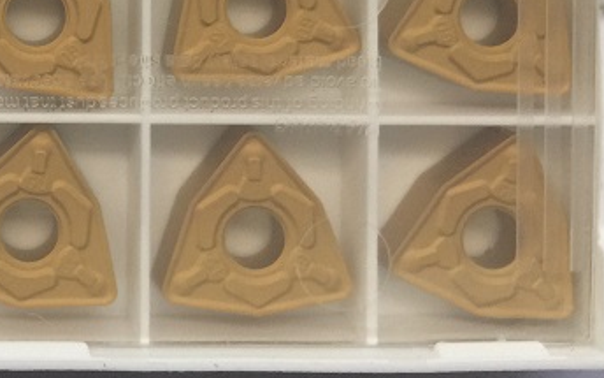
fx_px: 1202
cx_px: -37
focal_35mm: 73
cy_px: -91
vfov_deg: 17.0
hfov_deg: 26.3
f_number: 2.2
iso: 40
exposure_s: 1/17
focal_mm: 4.15
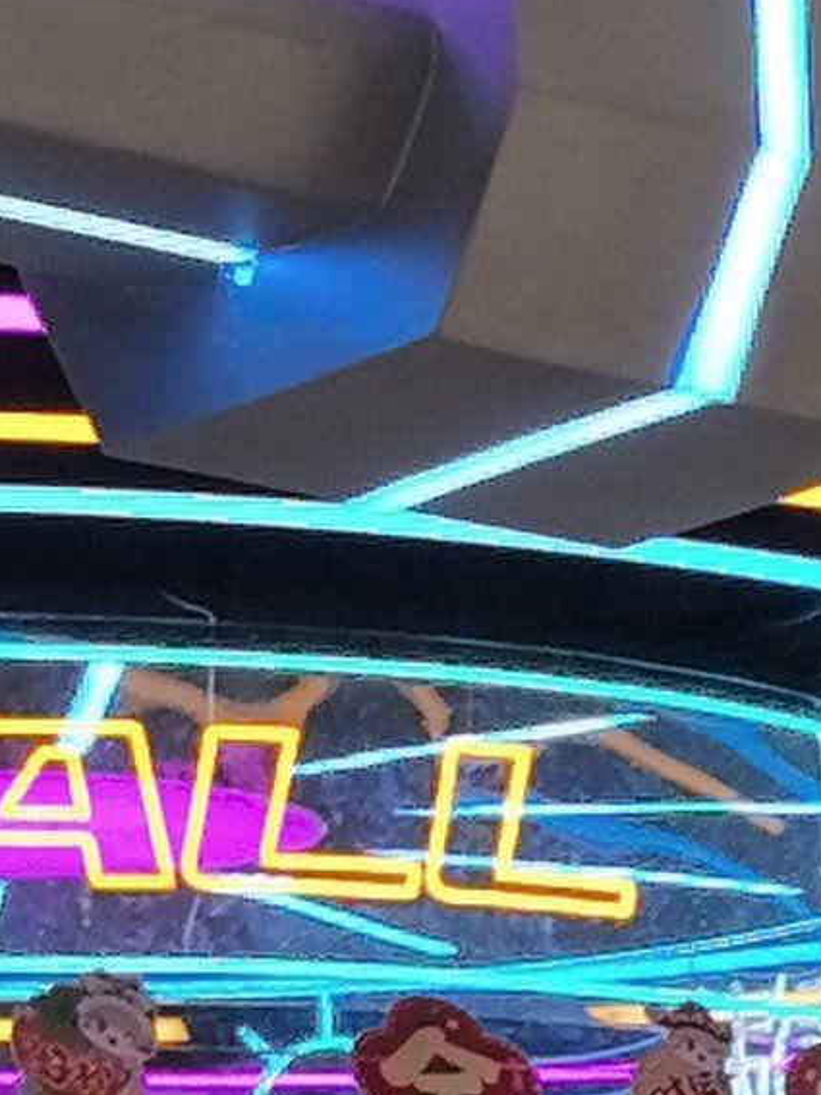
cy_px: 1332
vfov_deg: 7.6
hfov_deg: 5.5
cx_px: 1851
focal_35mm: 260
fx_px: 8225
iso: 50
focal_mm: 6.98
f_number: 2
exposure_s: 1/108
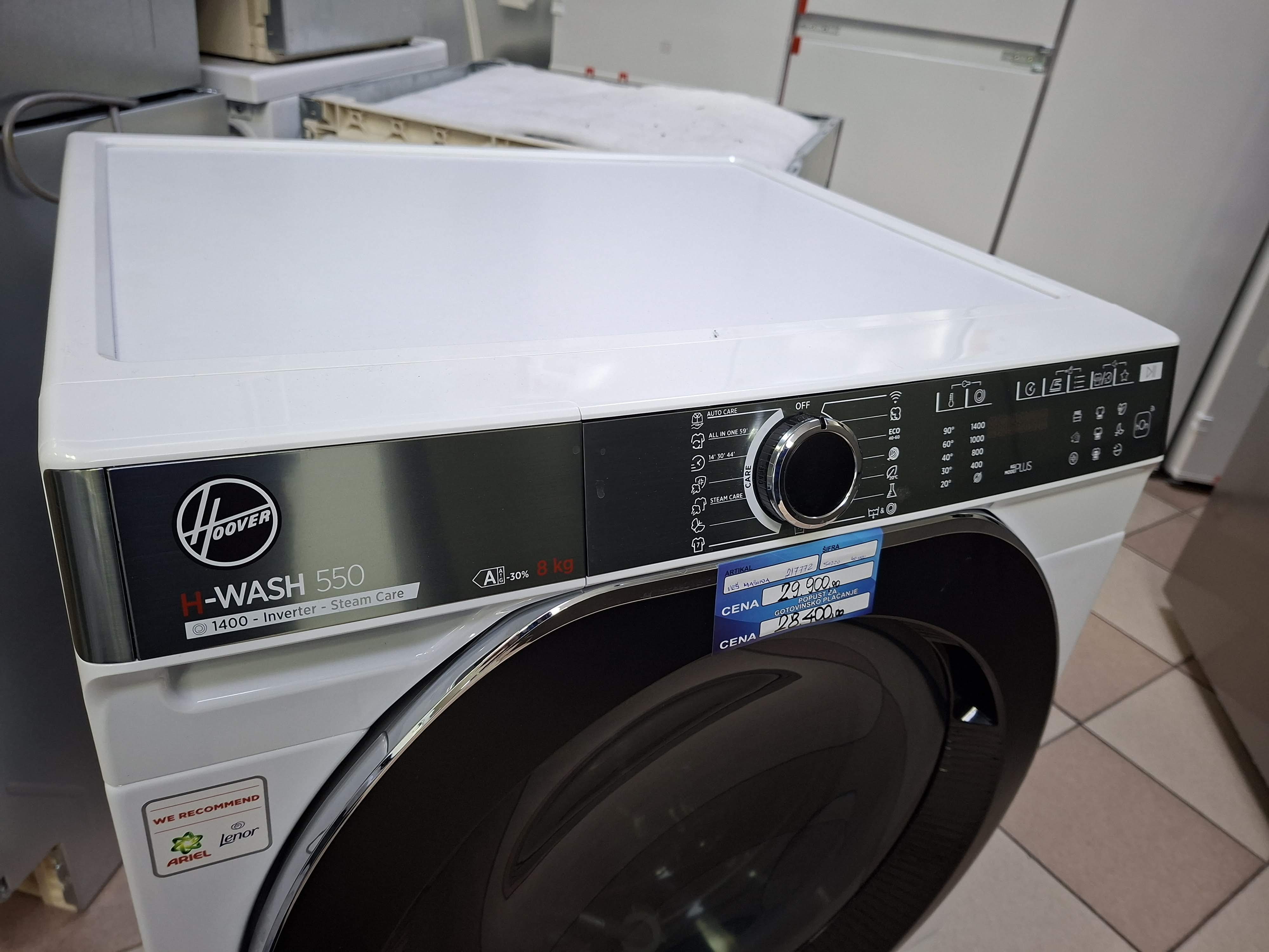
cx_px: 634
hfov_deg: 73.9
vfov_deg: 58.9
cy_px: 476
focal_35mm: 23
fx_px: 843
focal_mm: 5.54
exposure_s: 1/60
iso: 250
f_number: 1.8
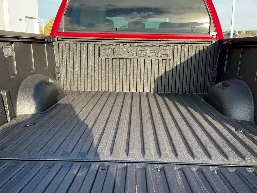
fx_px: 223
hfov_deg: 60.0
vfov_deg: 46.8
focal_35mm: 30
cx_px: 128
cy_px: 96
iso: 25
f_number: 1.8
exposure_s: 1/348
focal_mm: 3
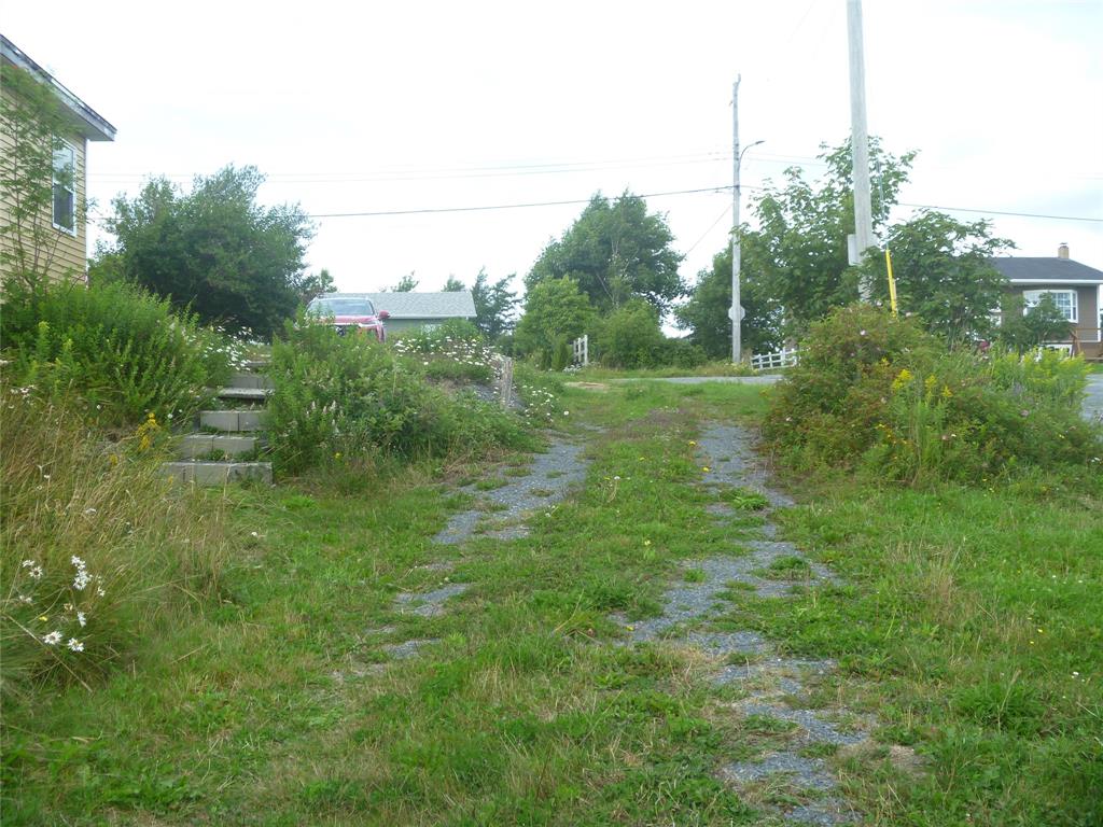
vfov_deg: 40.7
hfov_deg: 52.6
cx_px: 552
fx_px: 1115
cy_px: 414
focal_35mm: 35
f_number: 3.5
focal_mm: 6.3
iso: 80
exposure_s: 1/200
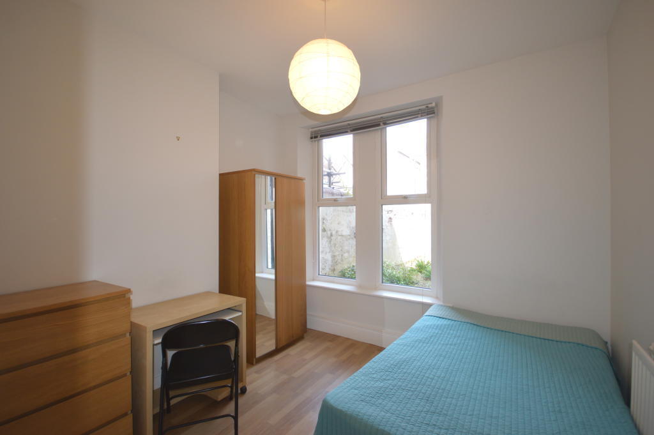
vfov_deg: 77.2
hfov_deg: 100.4
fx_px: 272
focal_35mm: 15
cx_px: 327
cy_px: 218
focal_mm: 10
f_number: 4
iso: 500
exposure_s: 1/60
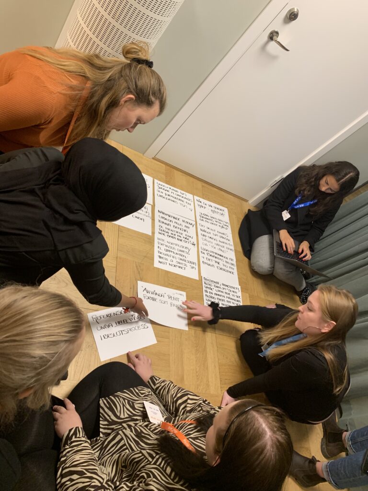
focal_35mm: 26
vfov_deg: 67.3
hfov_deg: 53.1
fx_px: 369
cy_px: 246
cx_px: 184
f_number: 1.8
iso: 160
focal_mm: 4.25
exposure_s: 1/50
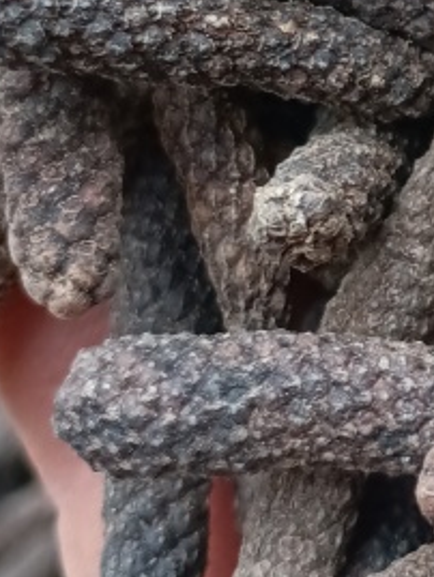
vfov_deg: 18.5
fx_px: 1720
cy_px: -20
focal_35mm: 103
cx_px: 591
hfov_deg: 13.7
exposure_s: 1/60
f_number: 1.8
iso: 173
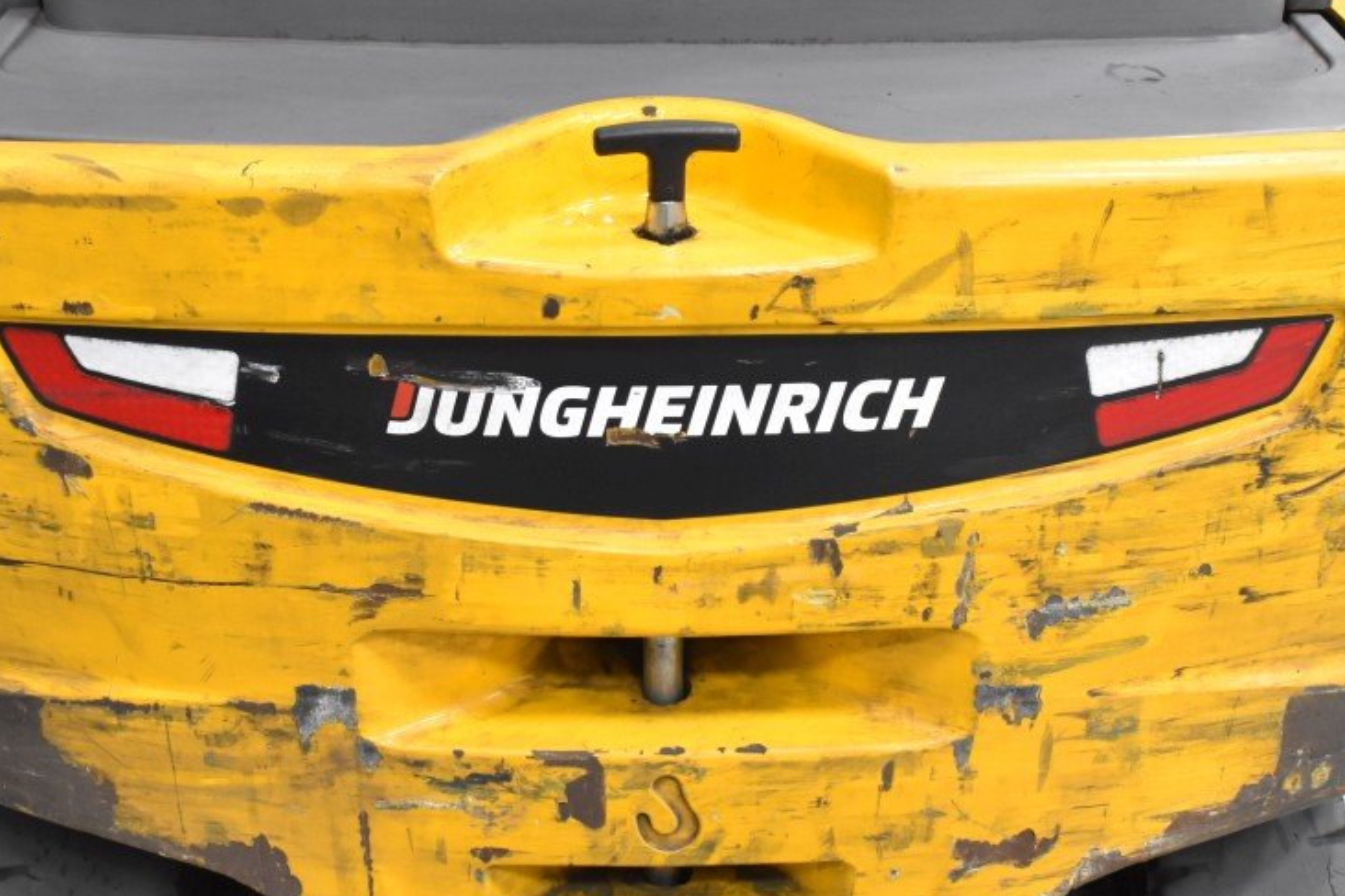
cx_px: 656
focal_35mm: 59
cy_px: 593
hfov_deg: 33.9
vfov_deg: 22.9
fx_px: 2204
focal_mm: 24
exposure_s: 1/30
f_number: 5
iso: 1600
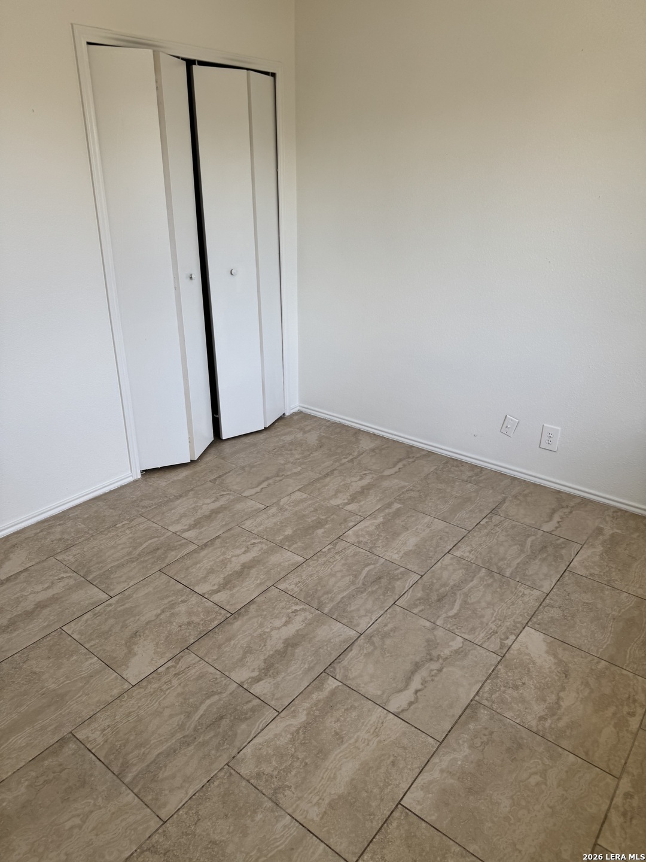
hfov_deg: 56.8
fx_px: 597
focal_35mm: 24
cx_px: 323
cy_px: 431
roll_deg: -0.6
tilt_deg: -22.9
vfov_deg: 71.6
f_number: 1.78
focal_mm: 6.76
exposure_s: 1/273
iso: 64
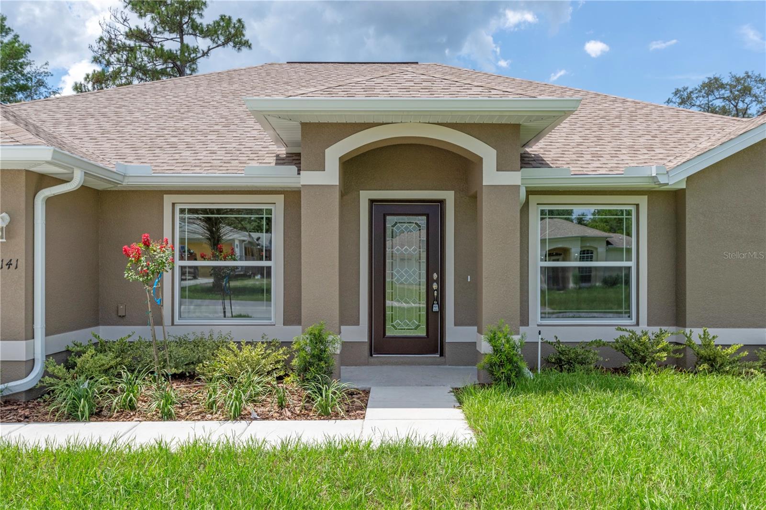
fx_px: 638
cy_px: 255
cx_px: 383
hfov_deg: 61.9
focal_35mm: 30
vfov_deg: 43.6
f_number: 8
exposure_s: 1/500
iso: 320
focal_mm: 20
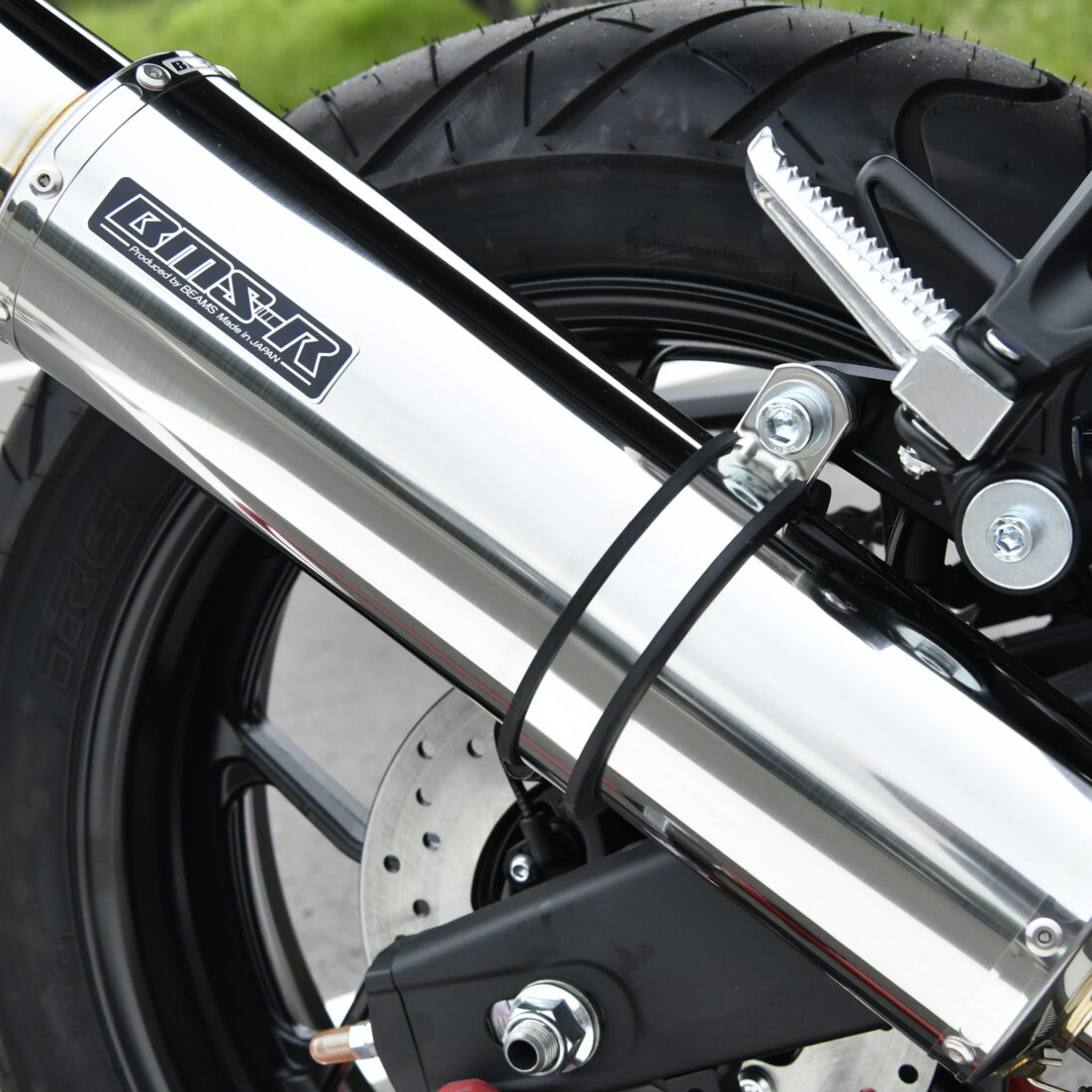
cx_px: 659
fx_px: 2748
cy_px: 544
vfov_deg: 22.5
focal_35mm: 77
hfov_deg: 22.4
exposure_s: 1/200
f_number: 10
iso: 800
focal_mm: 50
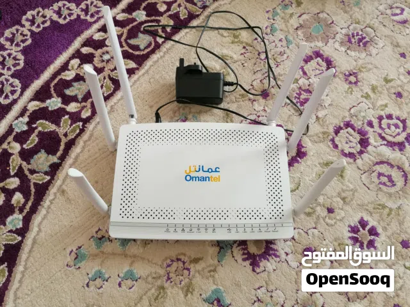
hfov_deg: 58.4
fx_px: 367
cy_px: 154
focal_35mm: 31
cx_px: 205
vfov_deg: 45.4
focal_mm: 5.3
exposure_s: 1/33.3
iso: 100
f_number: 1.8
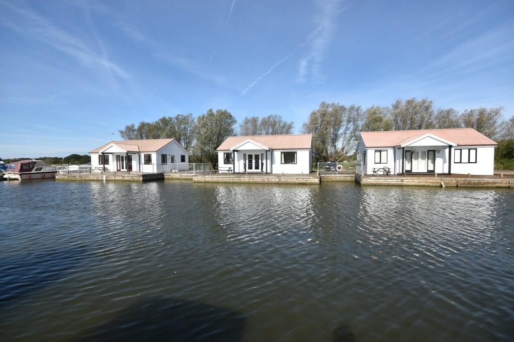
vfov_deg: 77.3
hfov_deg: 100.4
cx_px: 257
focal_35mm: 15
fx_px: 214
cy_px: 171
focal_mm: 10
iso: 200
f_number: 9
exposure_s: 1/320
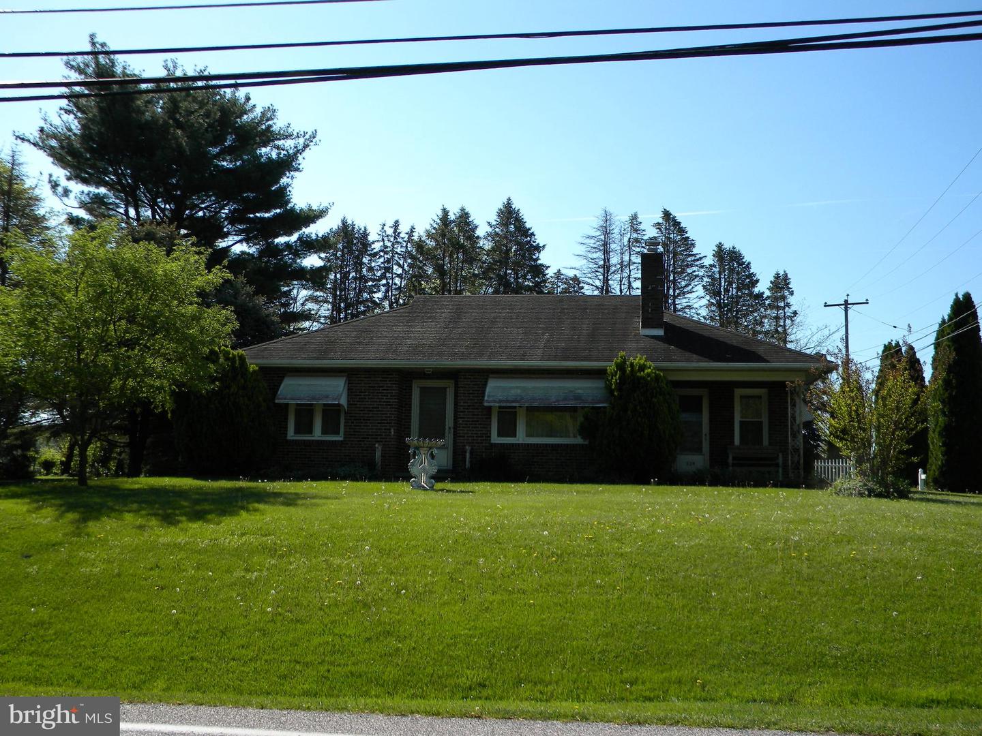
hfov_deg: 51.4
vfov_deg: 39.7
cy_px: 368
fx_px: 1021
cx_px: 491
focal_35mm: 36
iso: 80
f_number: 3.7
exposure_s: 1/700
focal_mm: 6.4
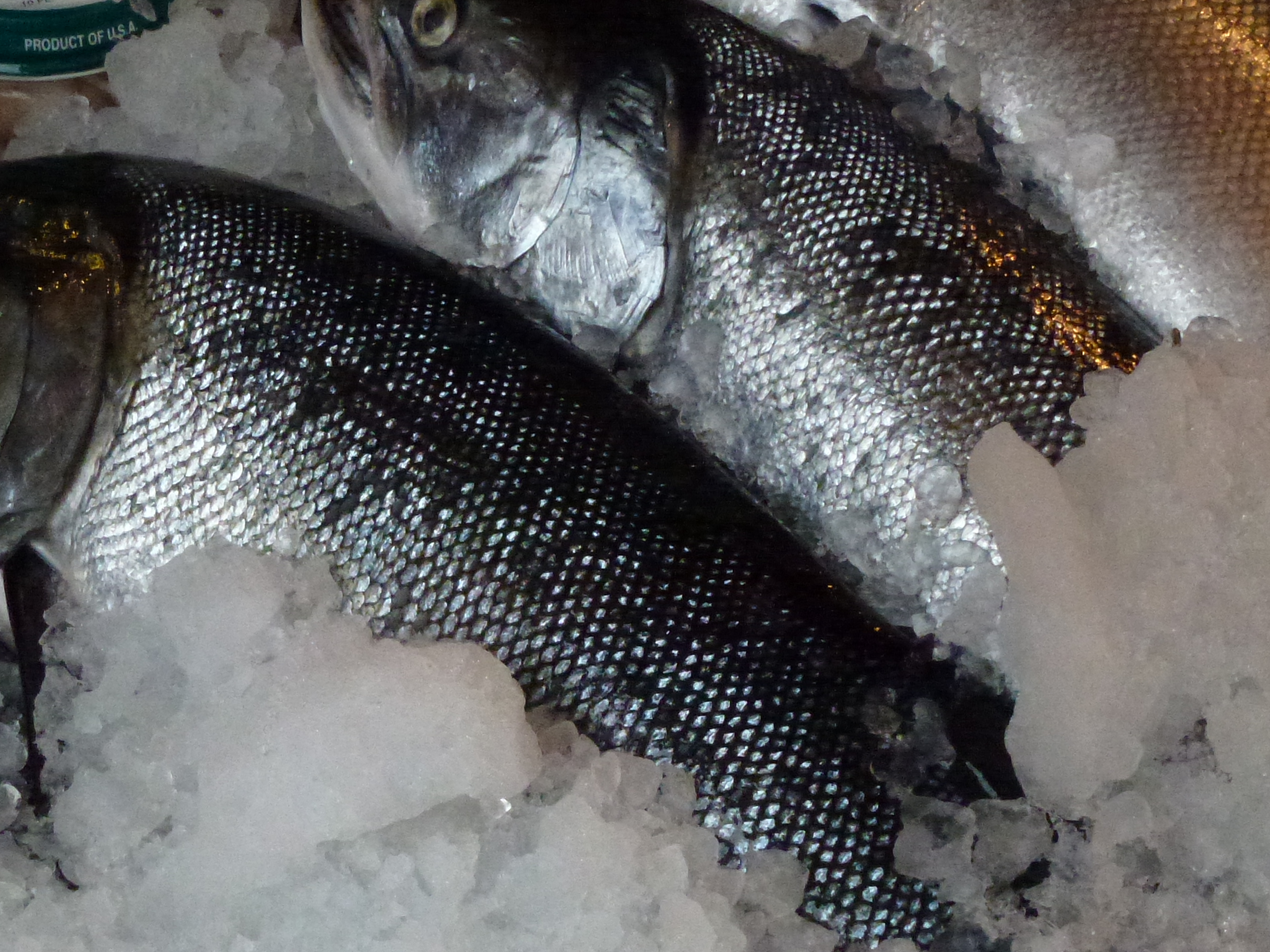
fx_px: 3559
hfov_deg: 20.1
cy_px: 650
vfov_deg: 15.2
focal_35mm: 97
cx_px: 388
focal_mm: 10.1
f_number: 4.4
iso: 800
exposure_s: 1/320
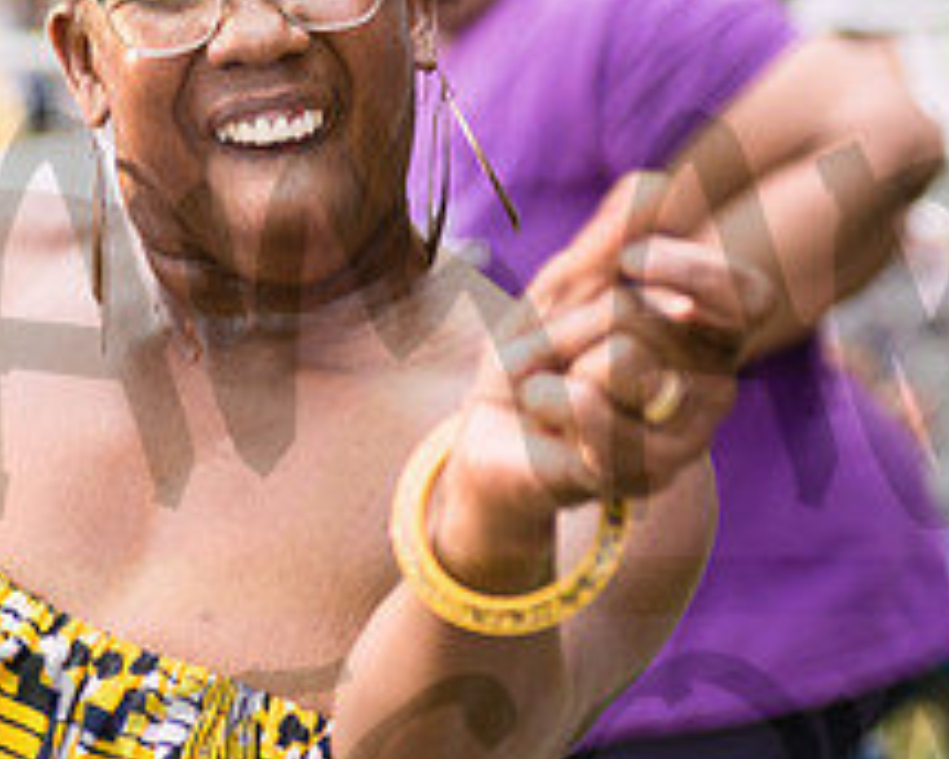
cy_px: 307
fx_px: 5702
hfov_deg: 9.5
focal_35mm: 203
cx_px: 141
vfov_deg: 7.6
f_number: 4
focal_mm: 80
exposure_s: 1/250
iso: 400
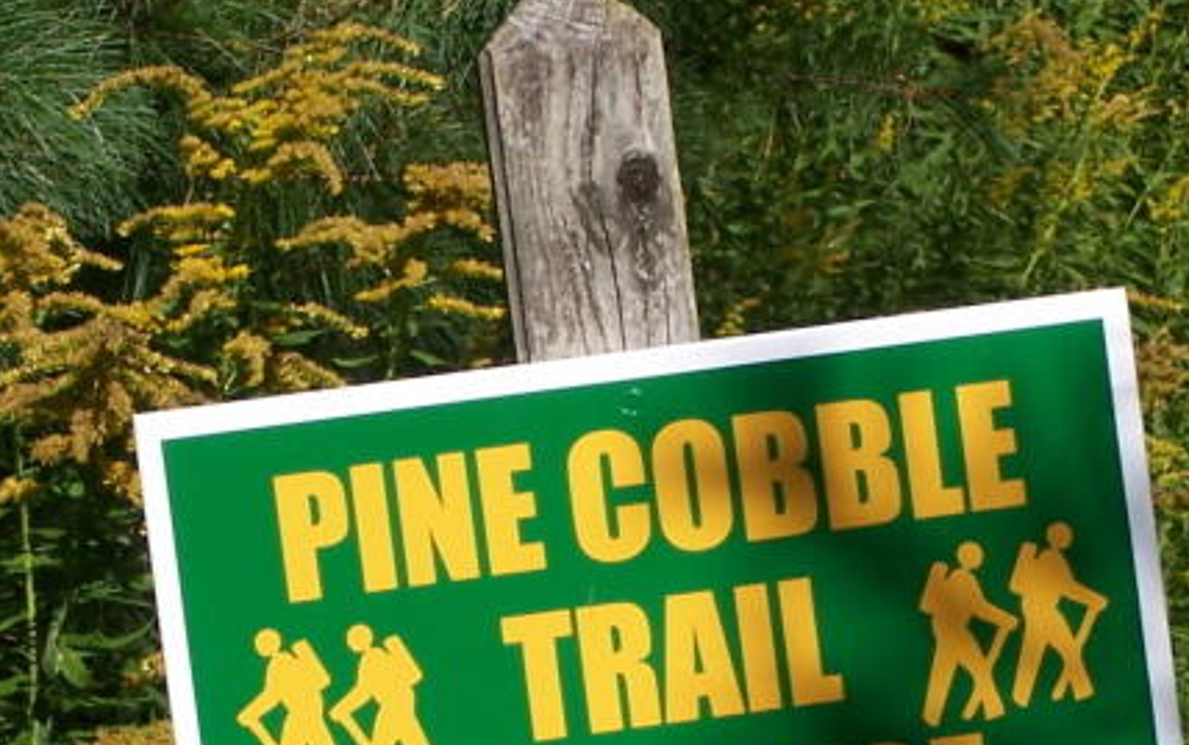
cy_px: 537
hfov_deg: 7.9
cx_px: 725
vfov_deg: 4.9
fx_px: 8624
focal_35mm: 266
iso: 80
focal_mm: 17.5
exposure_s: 1/640
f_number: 4.5
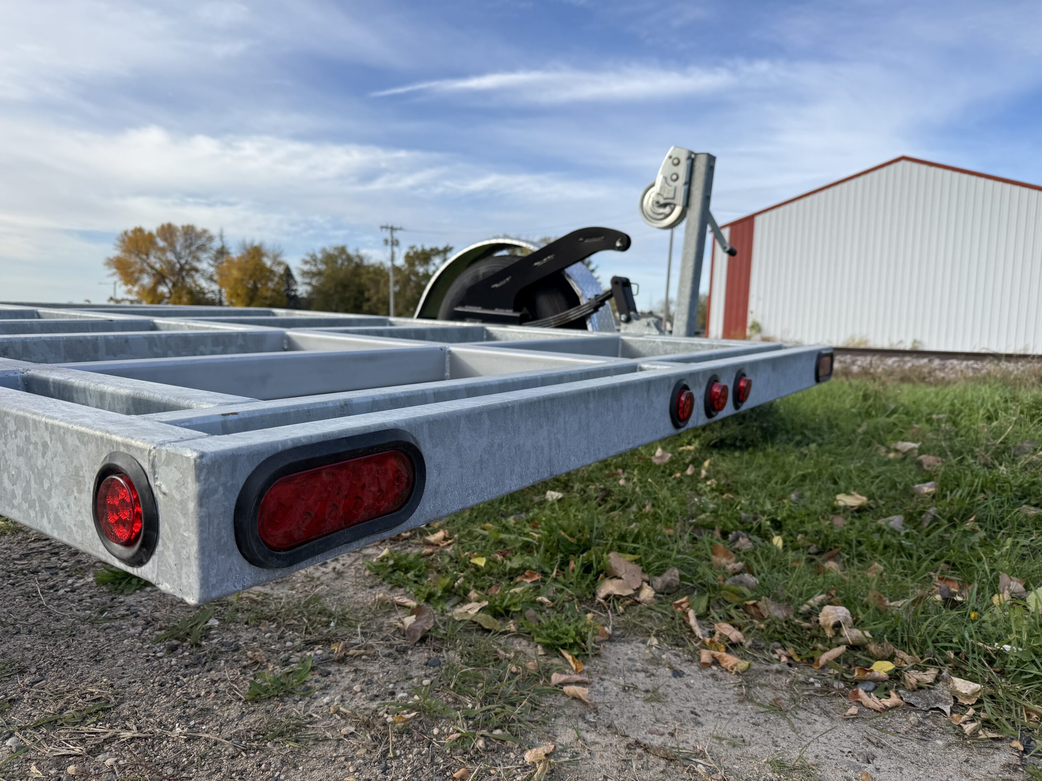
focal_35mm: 24
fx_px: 722
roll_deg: -1.9
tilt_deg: -4.9
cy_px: 390
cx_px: 521
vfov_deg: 56.8
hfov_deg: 71.6
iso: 80
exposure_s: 1/2299
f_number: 1.78
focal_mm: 6.76
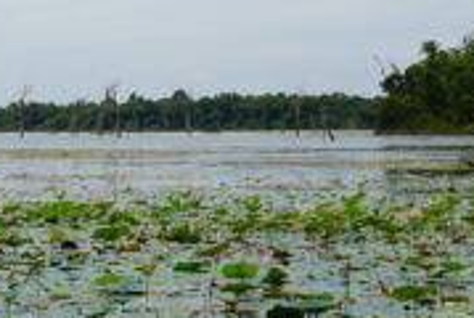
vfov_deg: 10.0
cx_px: -164
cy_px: 99
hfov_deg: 14.3
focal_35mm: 137
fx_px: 1807
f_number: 10
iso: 100
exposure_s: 1/250
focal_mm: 24
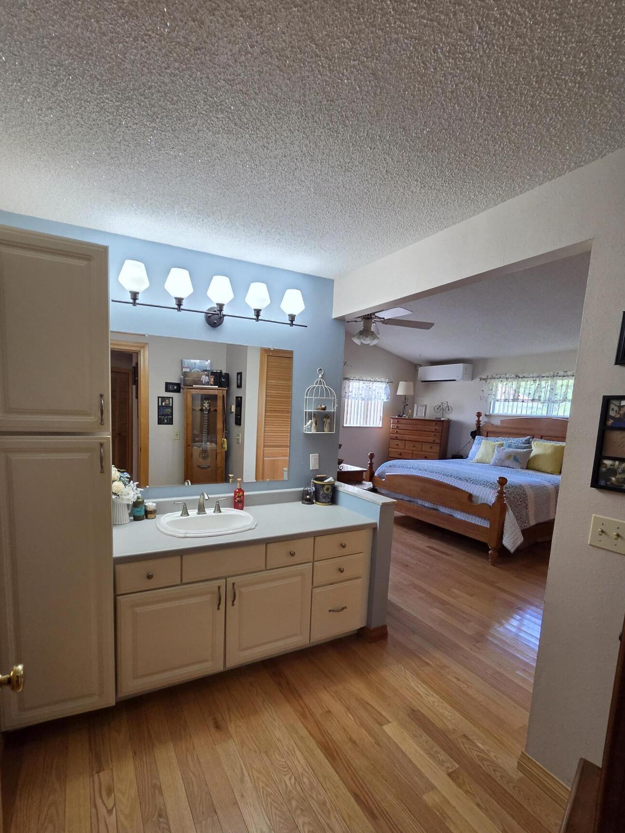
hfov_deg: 81.4
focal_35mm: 15
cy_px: 450
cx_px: 273
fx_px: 361
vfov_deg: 98.0
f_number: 2.2
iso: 200
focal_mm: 2.2
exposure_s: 1/60
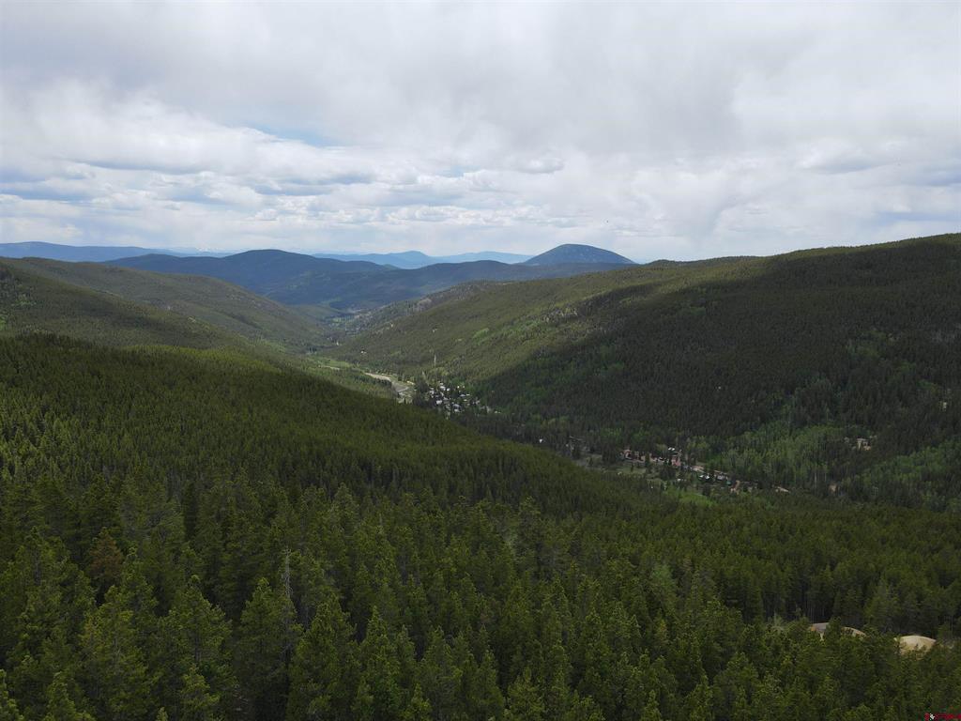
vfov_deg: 56.8
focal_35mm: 24
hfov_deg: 71.6
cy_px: 360
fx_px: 666
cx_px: 480
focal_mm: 4.5
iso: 100
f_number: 2.8
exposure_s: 1/800
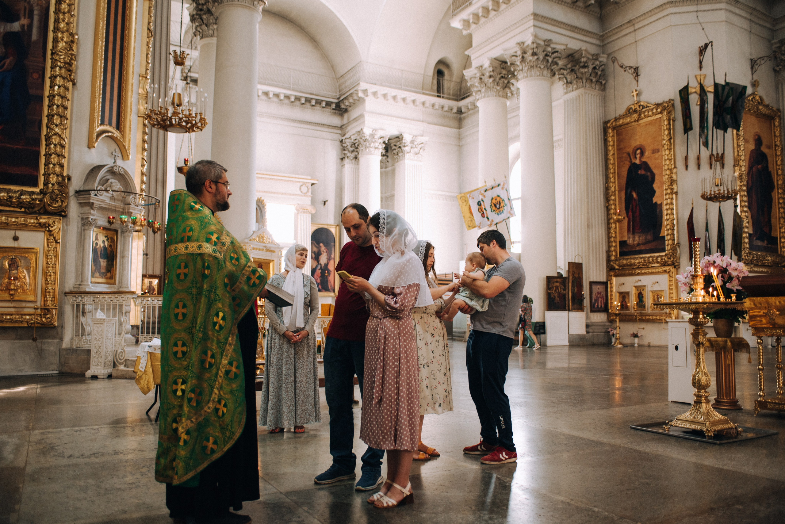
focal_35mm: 28
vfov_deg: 46.4
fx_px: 611
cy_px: 262
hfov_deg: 65.5
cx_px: 392
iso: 250
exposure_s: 1/60
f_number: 2.8
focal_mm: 28
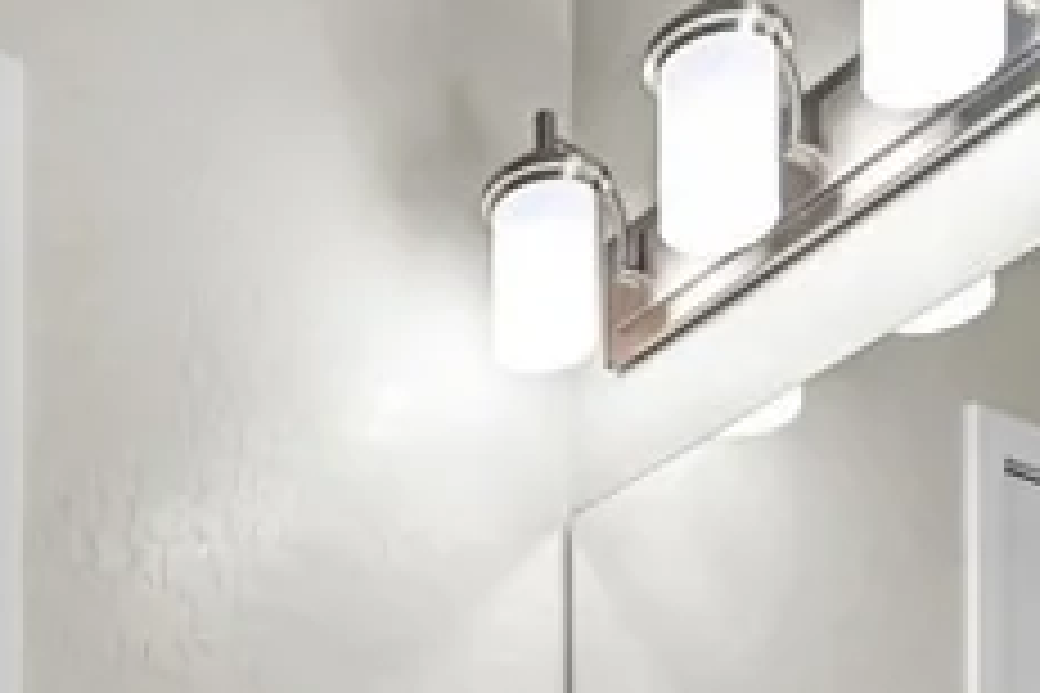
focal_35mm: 62
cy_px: 1278
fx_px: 1791
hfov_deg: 31.4
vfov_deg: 17.4
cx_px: 176
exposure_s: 1/20
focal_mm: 14
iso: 800
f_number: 8
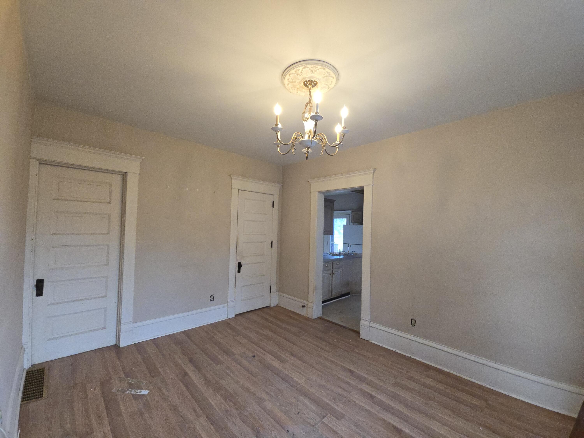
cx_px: 292
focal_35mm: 13
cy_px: 219
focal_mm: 2.2
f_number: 2.2
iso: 400
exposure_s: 1/60
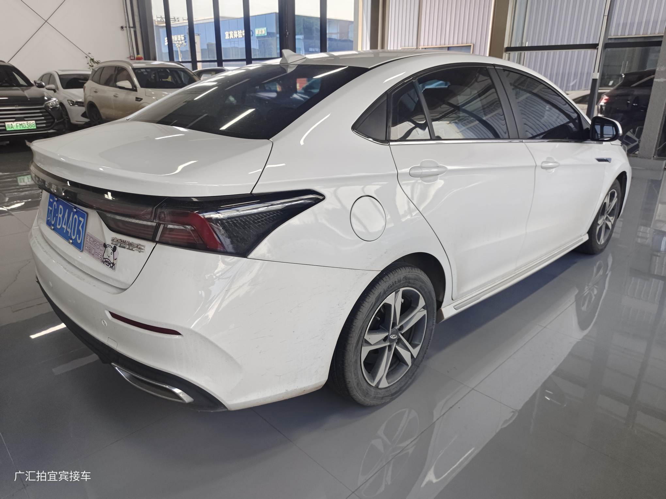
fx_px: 443
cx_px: 333
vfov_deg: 58.9
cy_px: 250
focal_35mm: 23
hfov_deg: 73.9
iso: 146
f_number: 1.88
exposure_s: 1/101
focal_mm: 5.56
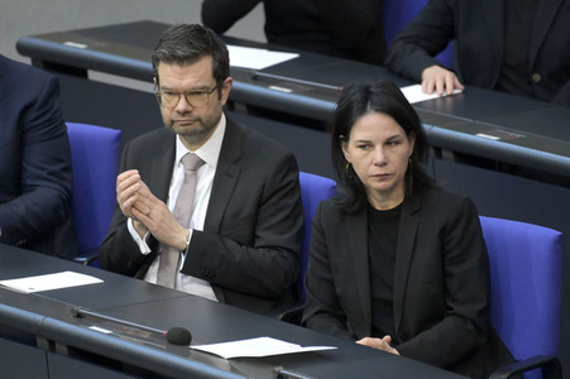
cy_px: 190
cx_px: 285
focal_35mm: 500
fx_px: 7911
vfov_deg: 2.7
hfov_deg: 4.1
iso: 10000
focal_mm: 500
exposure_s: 1/320
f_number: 5.6
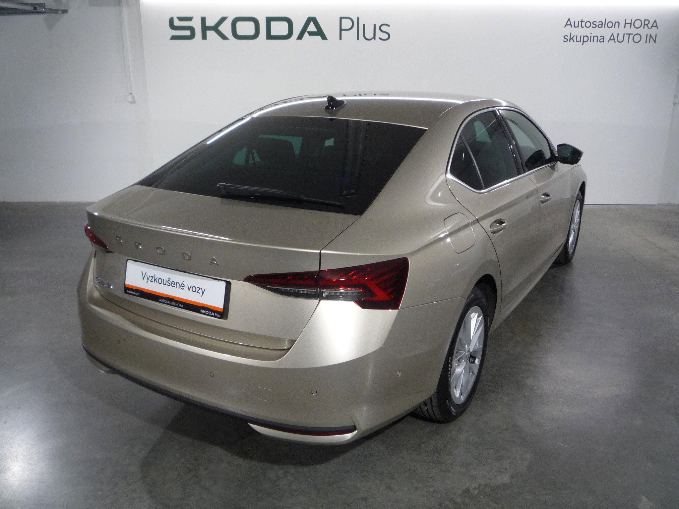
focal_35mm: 30
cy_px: 254
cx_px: 340
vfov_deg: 46.8
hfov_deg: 60.0
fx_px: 588
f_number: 3.3
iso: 125
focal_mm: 5.2
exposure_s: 1/30
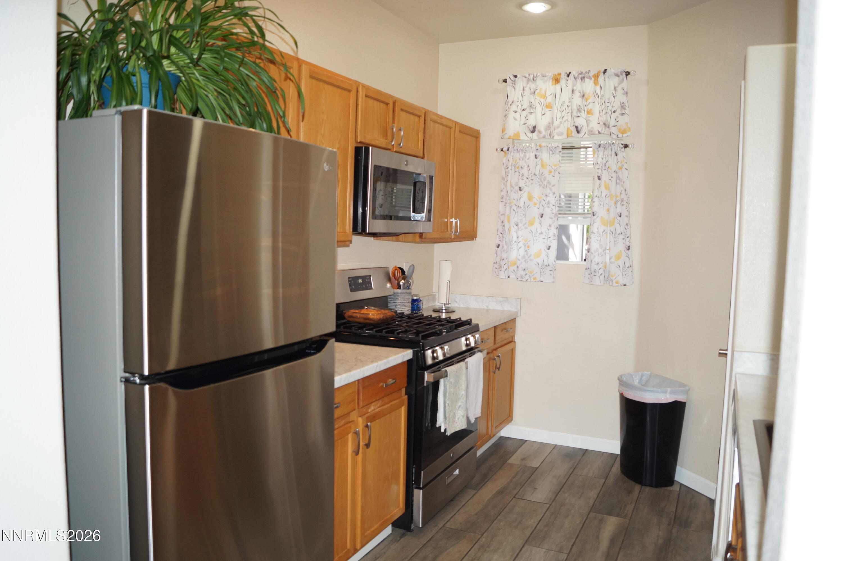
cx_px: 422
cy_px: 280
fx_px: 632
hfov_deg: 67.4
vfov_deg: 47.9
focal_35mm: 27
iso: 500
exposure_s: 1/160
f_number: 4
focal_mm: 18
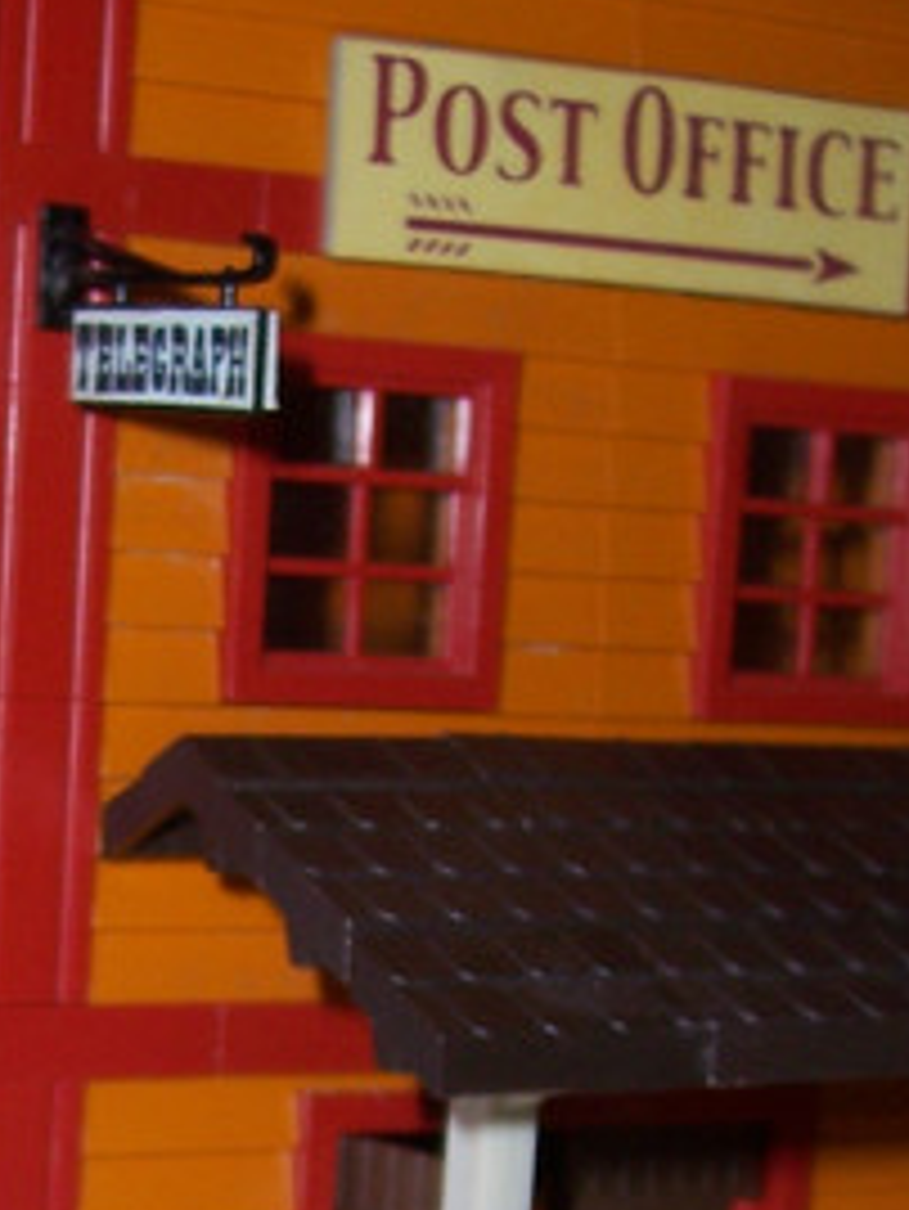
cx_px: 0
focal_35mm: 101
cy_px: 1304
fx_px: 3533
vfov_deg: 18.7
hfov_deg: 14.4
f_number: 2.7
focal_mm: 5.6
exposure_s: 1/60
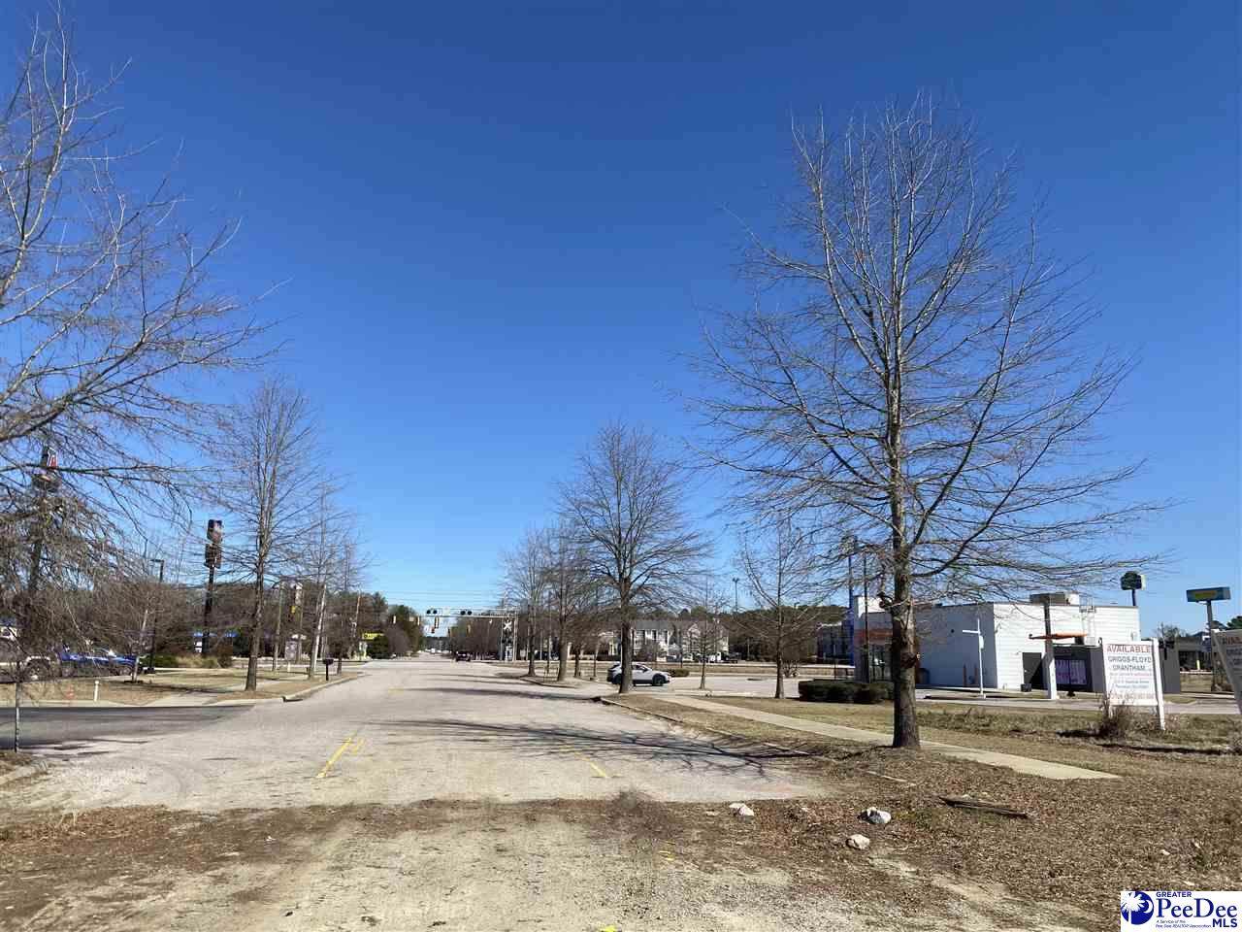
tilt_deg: +7.8
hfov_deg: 67.3
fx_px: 933
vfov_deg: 53.1
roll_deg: +0.1
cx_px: 621
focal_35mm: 26
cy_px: 466
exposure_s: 1/3401
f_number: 1.8
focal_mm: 4.25
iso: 32
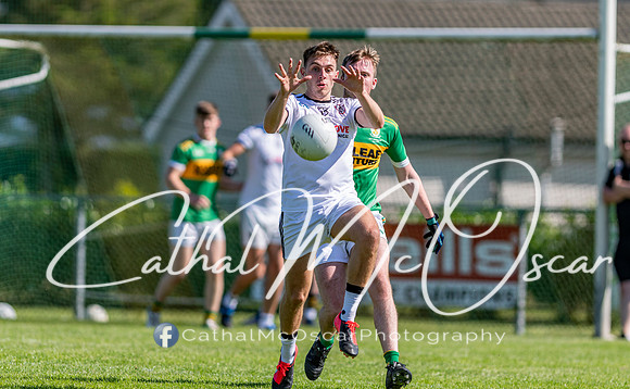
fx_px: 8142
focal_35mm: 476
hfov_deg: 4.4
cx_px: 315
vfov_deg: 2.7
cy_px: 179
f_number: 2.8
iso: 100
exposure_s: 1/2000
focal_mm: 300
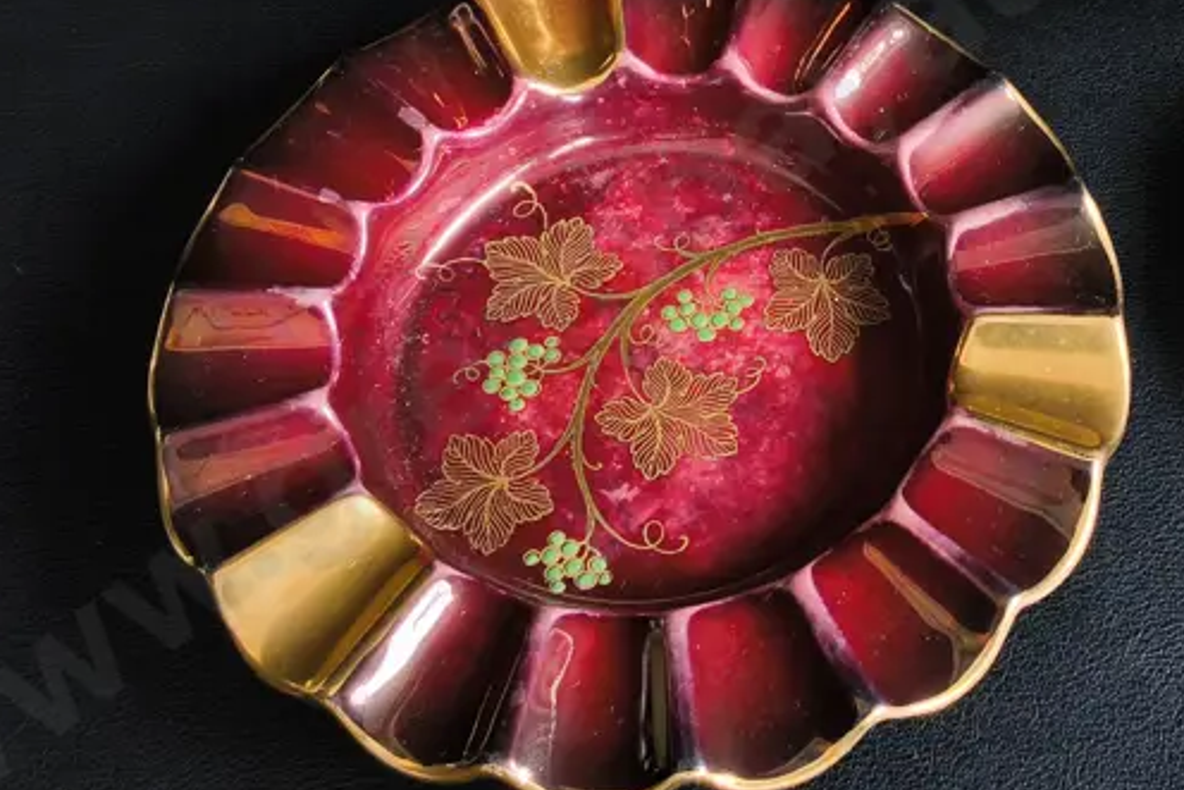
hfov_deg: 33.9
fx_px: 1908
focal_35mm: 58
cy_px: 69
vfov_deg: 22.8
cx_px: 871
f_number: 2
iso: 50
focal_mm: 2.87
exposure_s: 1/100
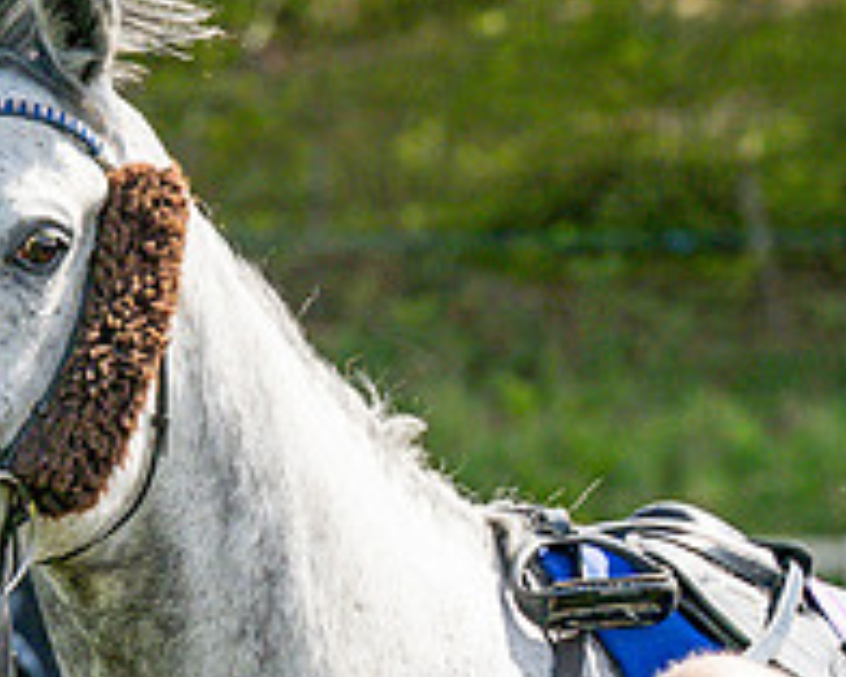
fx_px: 11724
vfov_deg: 3.3
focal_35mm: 468
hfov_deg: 4.1
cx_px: -346
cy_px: 533
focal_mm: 80
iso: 400
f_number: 4
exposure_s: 1/3200
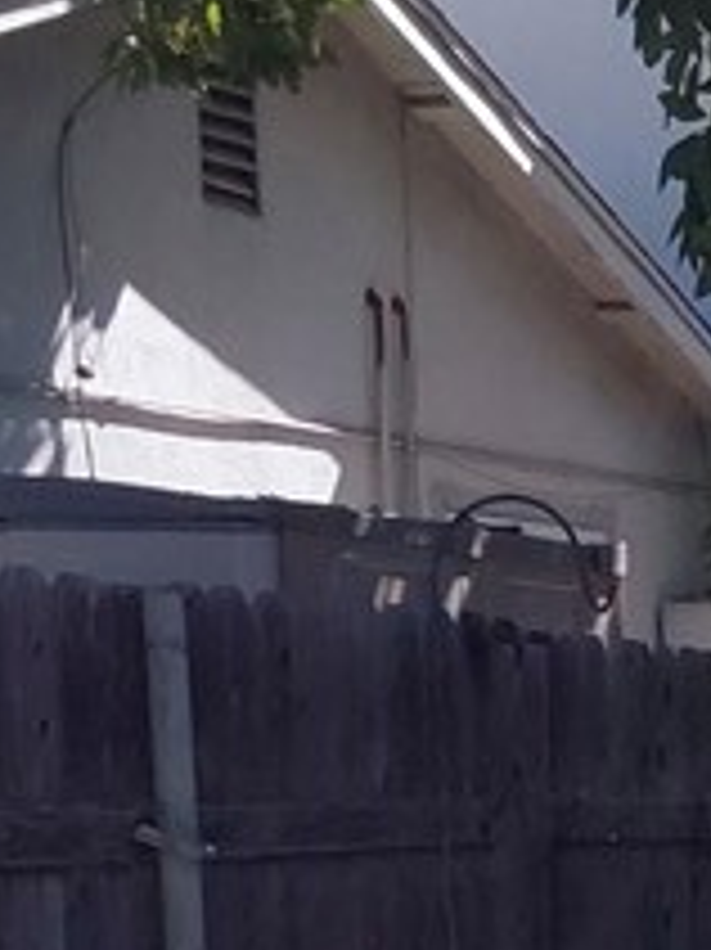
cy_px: 1405
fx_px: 3728
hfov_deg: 10.1
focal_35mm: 136
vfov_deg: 13.7
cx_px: 1395
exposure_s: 1/1121
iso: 50
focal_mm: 2.91
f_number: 1.9
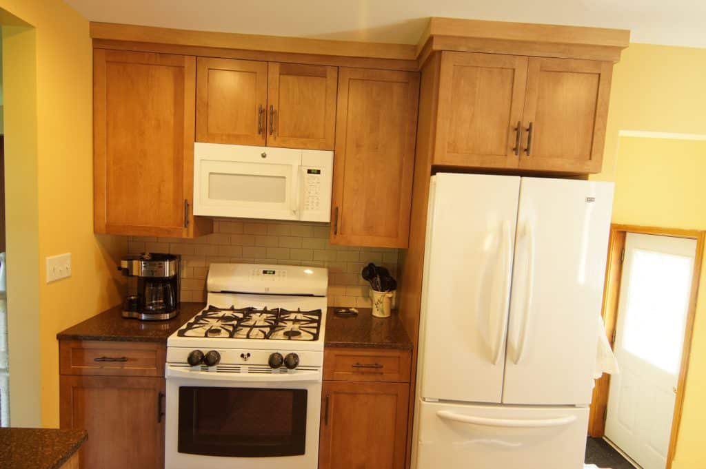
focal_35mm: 18
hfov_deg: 90.0
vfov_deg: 67.3
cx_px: 353
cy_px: 234
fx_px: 353
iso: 100
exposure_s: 1.6
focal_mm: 12
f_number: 8
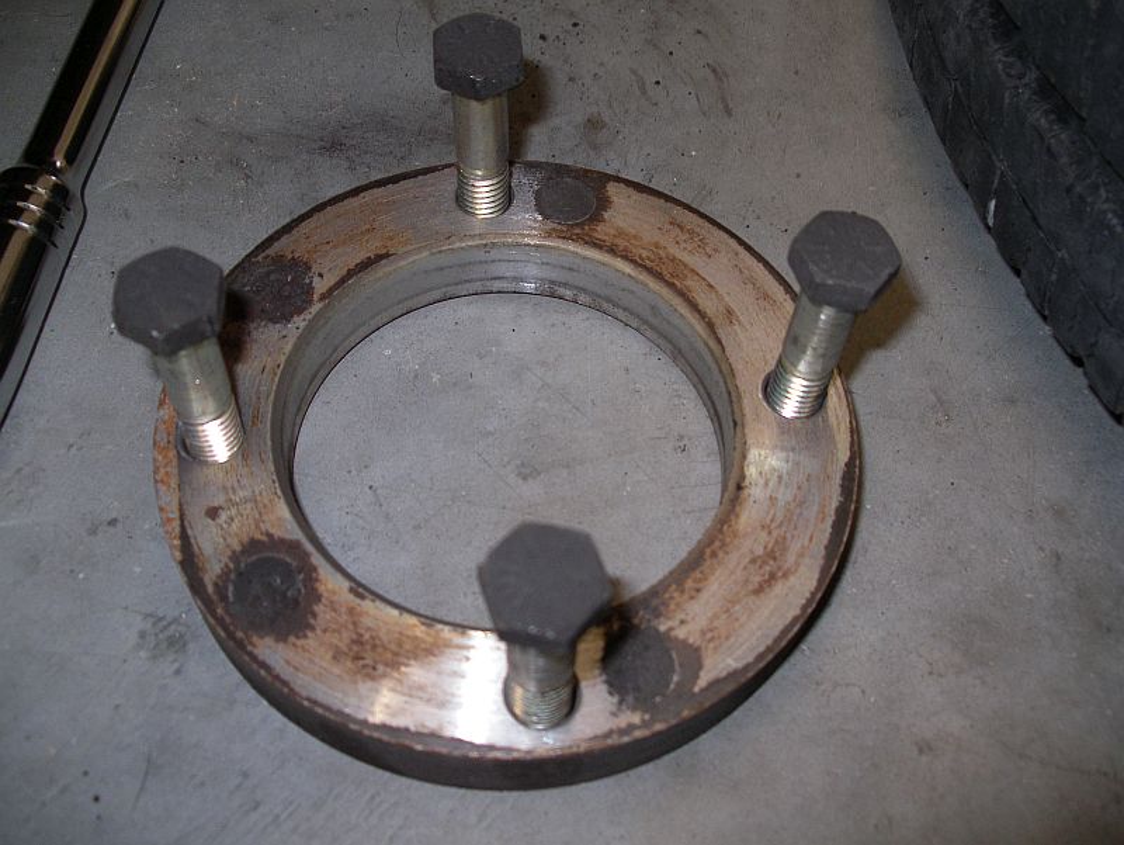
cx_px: 562
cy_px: 422
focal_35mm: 37
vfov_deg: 38.7
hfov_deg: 50.1
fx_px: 1202
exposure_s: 1/40
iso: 200
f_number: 2.8
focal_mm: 7.8
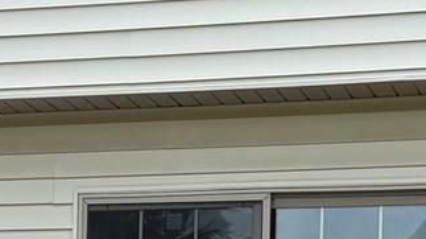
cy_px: 413
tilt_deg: +2.5
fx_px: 1873
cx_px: 36
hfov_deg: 12.9
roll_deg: -1.4
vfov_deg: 7.1
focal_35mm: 166
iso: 80
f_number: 1.78
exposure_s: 1/1522
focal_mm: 6.76
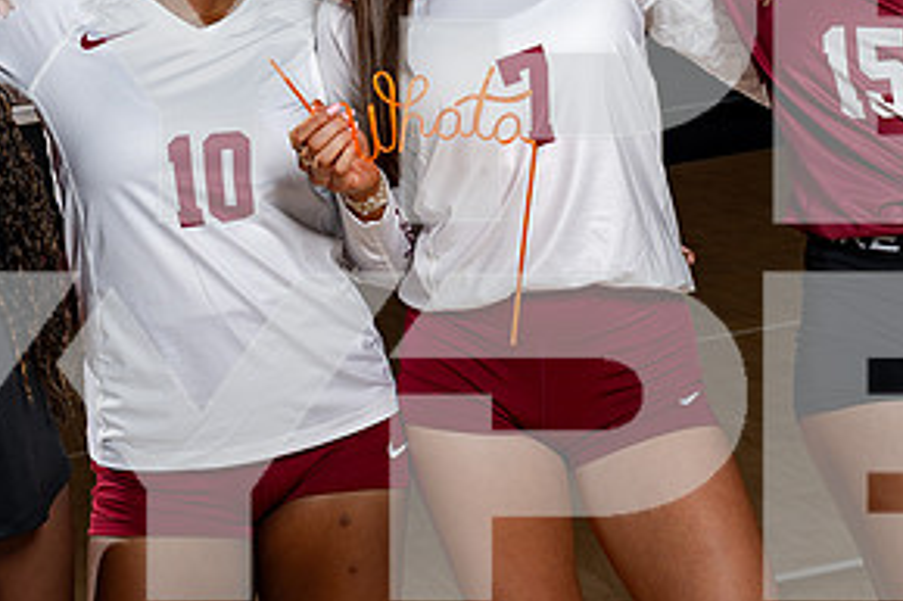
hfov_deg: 23.1
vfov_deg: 15.3
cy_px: 61
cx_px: 339
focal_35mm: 88
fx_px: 2206
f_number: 8
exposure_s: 1/250
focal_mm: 44
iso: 100
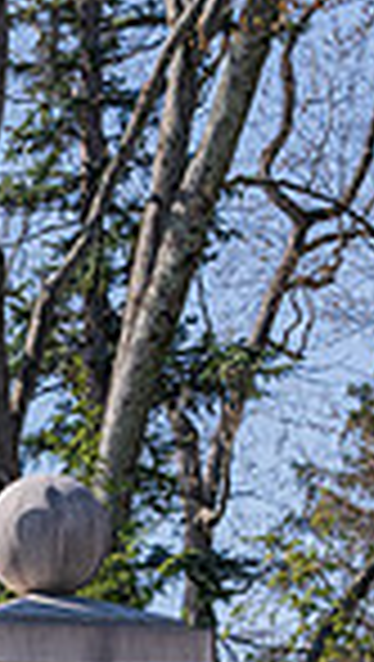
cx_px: -527
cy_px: 813
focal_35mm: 289
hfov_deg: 4.1
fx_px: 5081
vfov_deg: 7.4
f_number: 9
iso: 160
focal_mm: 70
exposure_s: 1/250
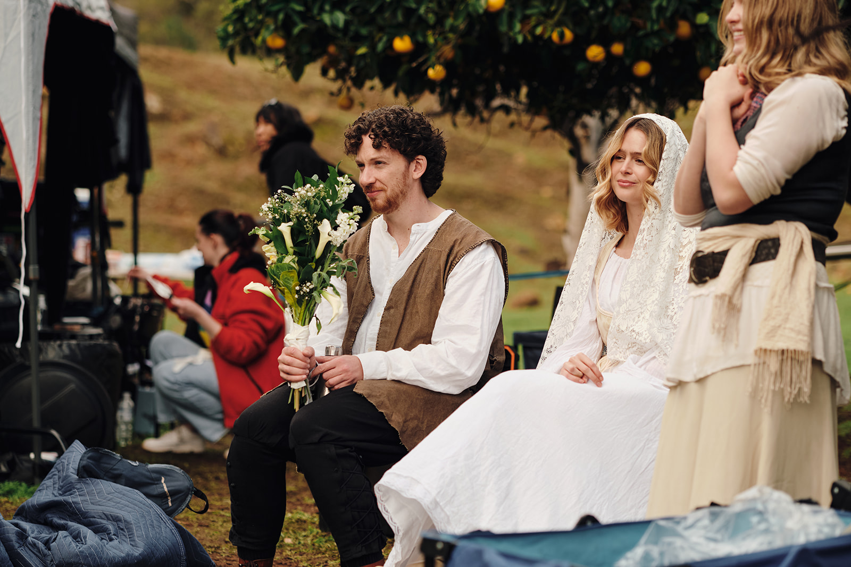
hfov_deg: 15.2
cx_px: 426
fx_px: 3191
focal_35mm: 135
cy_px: 284
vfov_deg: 10.2
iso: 400
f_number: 2.2
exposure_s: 1/2000
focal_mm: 90
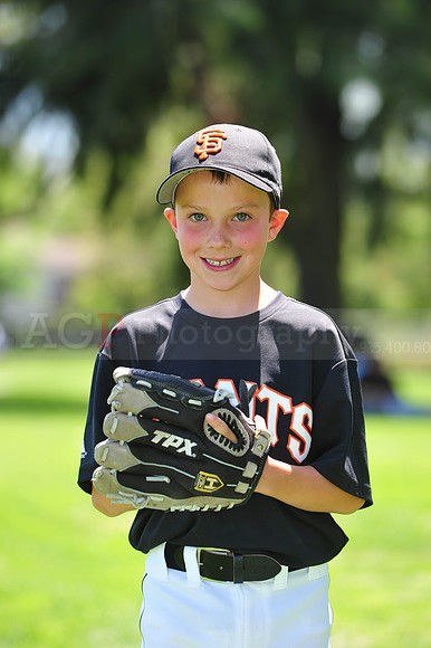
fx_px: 3596
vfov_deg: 10.3
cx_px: 216
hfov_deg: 6.9
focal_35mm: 200
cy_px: 324
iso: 200
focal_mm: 200
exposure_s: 1/250
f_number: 5.6
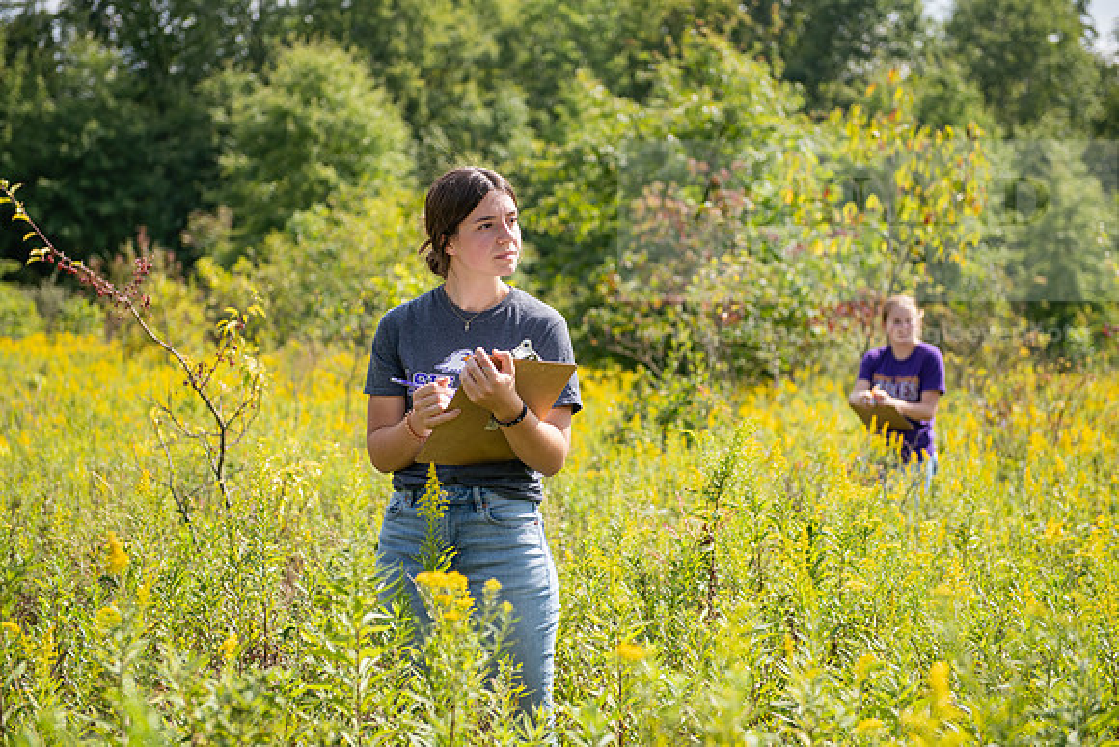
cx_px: 560
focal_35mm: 62
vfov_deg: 21.9
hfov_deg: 32.4
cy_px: 374
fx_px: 1928
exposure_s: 1/400
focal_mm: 62
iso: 80
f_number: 3.5
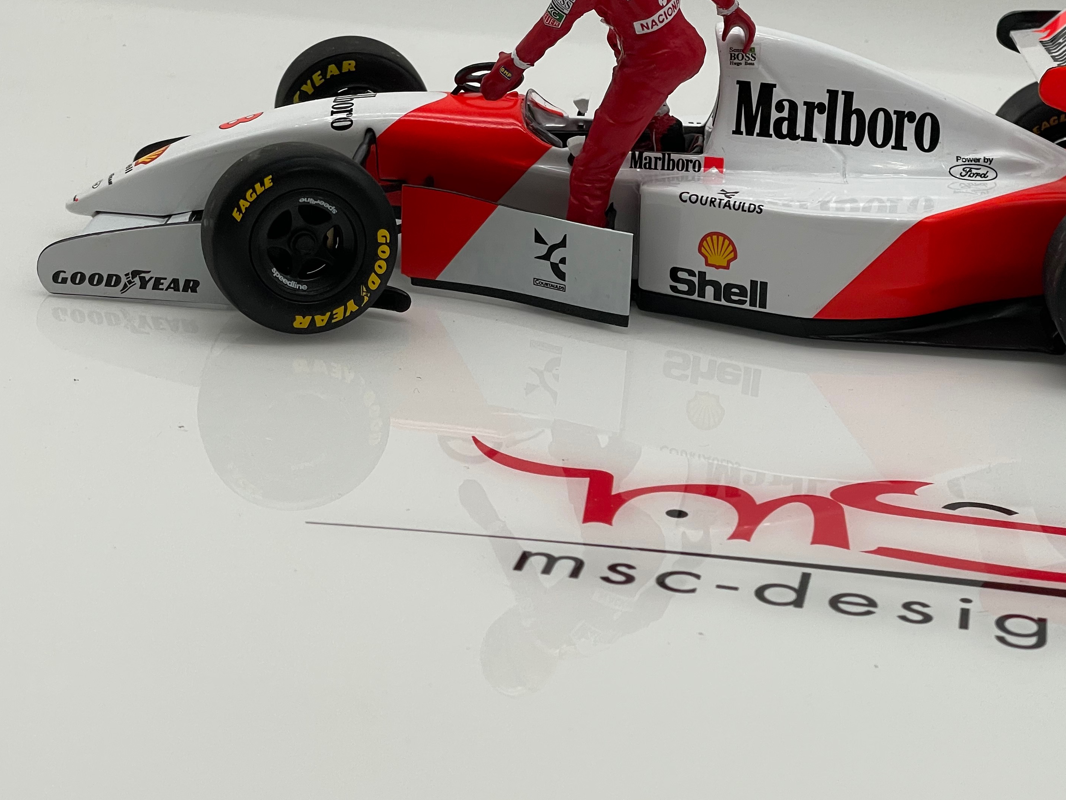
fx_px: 2279
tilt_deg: -17.0
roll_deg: -5.2
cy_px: 302
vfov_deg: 19.9
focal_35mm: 74
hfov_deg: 26.2
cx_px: 718
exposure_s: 1/150
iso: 64
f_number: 2
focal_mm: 6
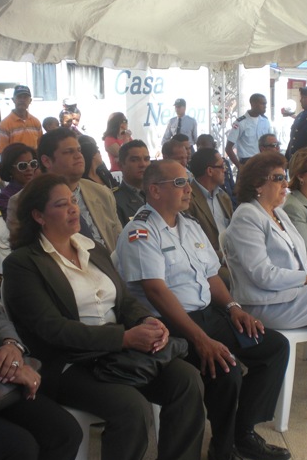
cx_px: 178
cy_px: 233
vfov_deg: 36.2
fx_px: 703
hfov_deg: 24.6
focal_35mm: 55
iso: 64
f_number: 3.1
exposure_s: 1/320
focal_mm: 6.3
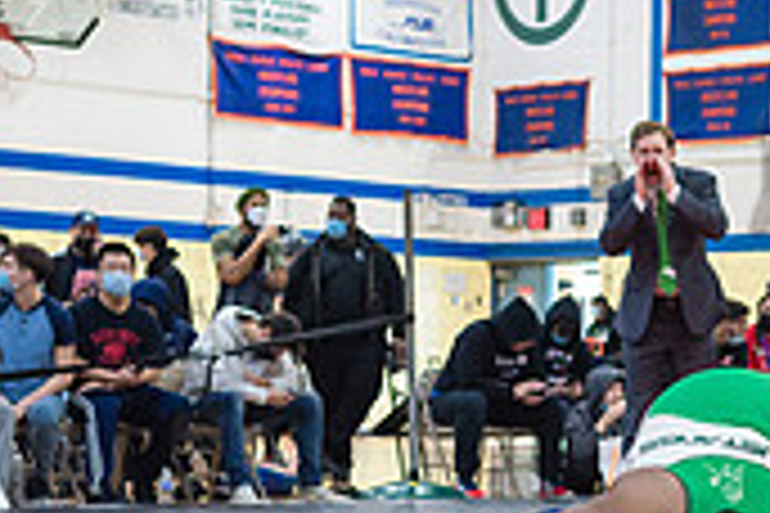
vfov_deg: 11.3
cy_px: 592
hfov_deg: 16.8
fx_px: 2545
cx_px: 775
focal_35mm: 119
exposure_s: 1/400
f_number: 3.5
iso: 4000
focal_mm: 35
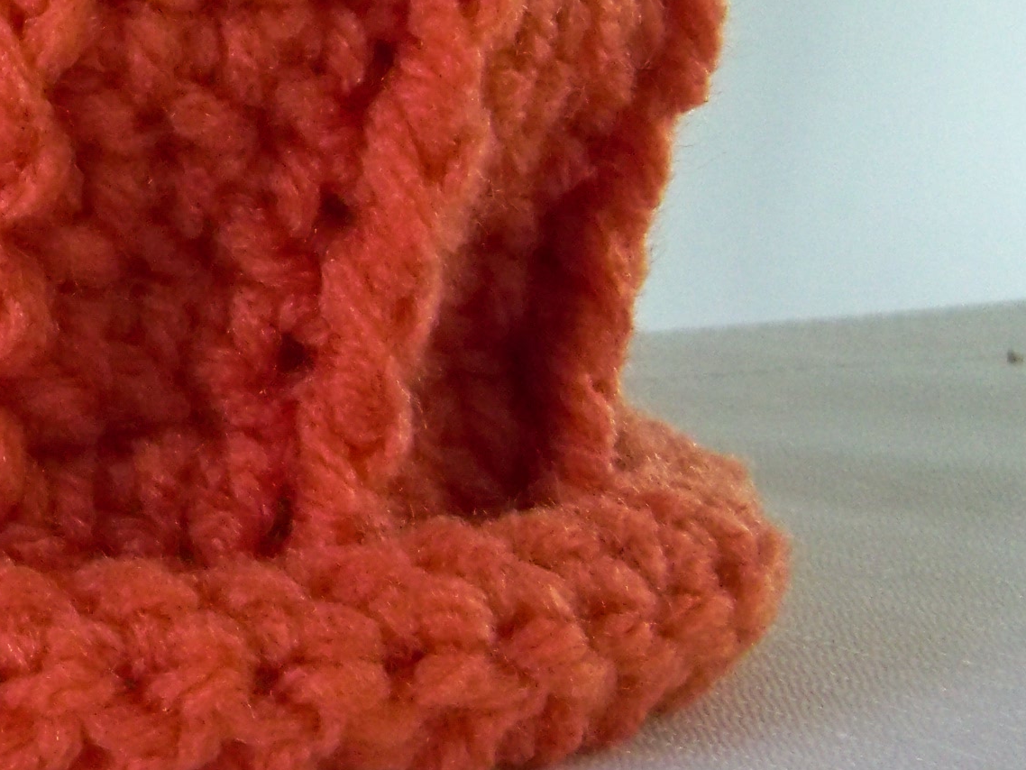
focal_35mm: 123
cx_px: -705
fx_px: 3646
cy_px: -180
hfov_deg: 14.5
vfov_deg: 11.8
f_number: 3.5
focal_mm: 6.2
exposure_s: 1/25
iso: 400
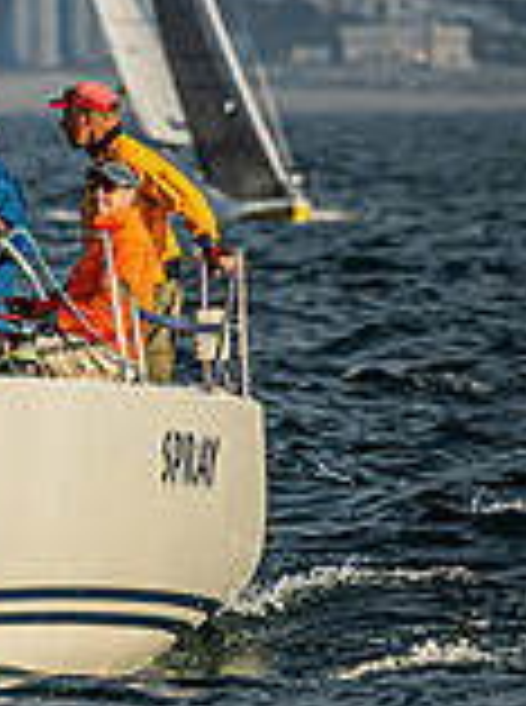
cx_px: -633
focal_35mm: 1796
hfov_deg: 0.8
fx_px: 36537
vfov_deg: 1.1
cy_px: -188
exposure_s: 1/2000
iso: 280
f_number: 5.6
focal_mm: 400
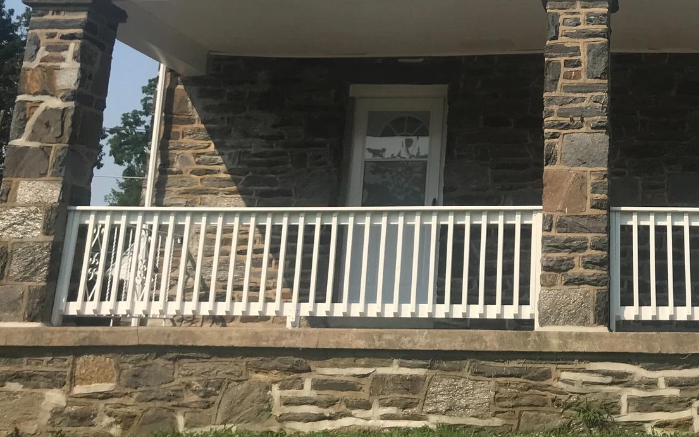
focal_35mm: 55
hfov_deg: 35.2
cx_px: 597
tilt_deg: +18.5
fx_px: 1048
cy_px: 10
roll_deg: -0.7
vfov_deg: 22.7
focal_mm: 3.99
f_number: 1.8
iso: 20
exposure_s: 1/2907
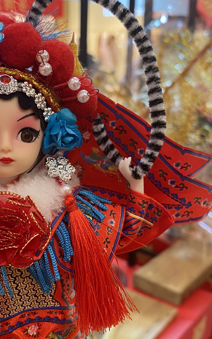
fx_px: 407
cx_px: 73
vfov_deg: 45.2
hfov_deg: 29.0
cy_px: 179
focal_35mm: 44
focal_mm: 4.25
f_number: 1.8
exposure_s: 1/50
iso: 80
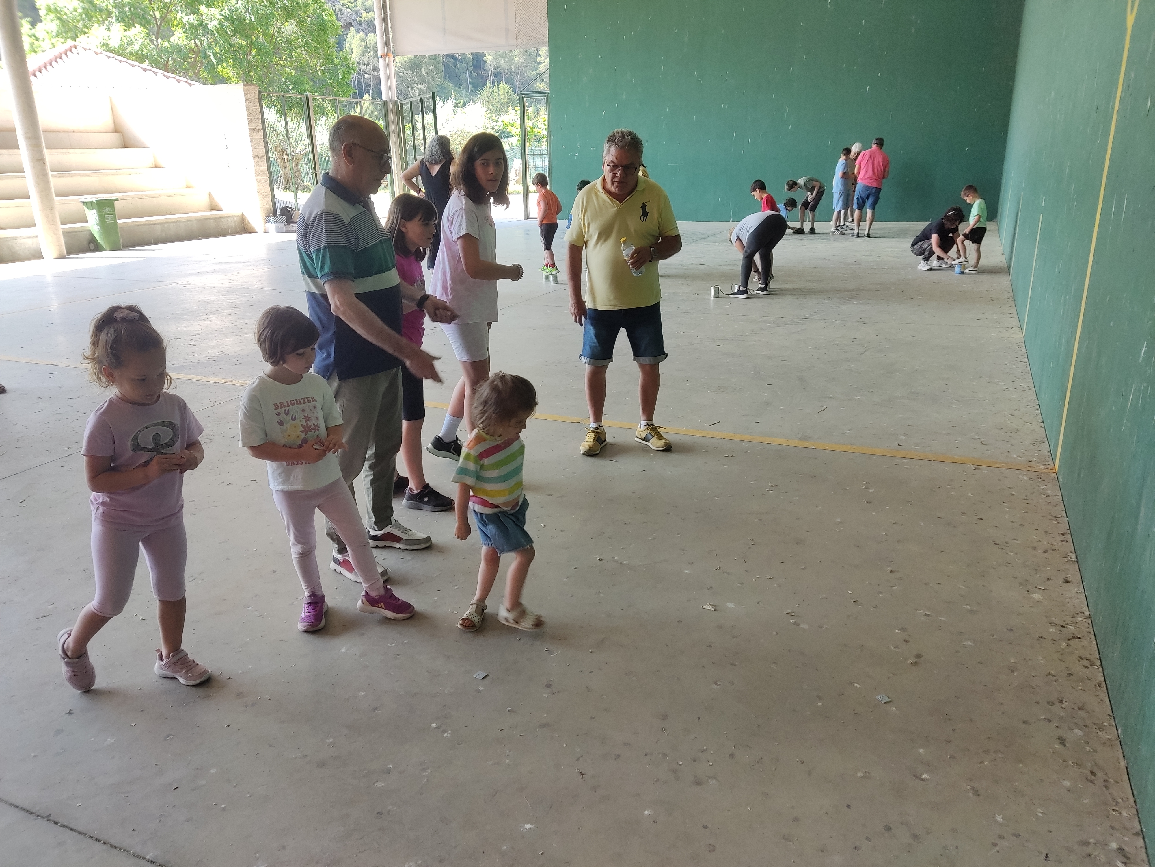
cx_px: 578
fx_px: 834
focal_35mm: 25
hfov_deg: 69.4
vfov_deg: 54.9
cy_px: 434
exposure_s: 1/100
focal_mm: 4.71
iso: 57
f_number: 1.79
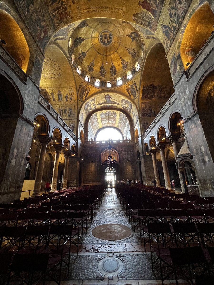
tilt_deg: +18.0
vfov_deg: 106.2
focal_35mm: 13
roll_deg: +1.6
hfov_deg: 89.9
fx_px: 107
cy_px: 142
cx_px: 107
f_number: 1.8
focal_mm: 1.57
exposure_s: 1/50
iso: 320
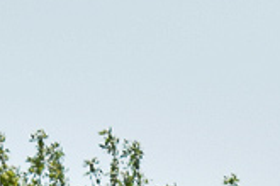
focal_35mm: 600
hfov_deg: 3.4
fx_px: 4663
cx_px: 496
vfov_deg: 2.3
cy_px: 610
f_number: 6.3
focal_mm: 55
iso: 200
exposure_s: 1/640
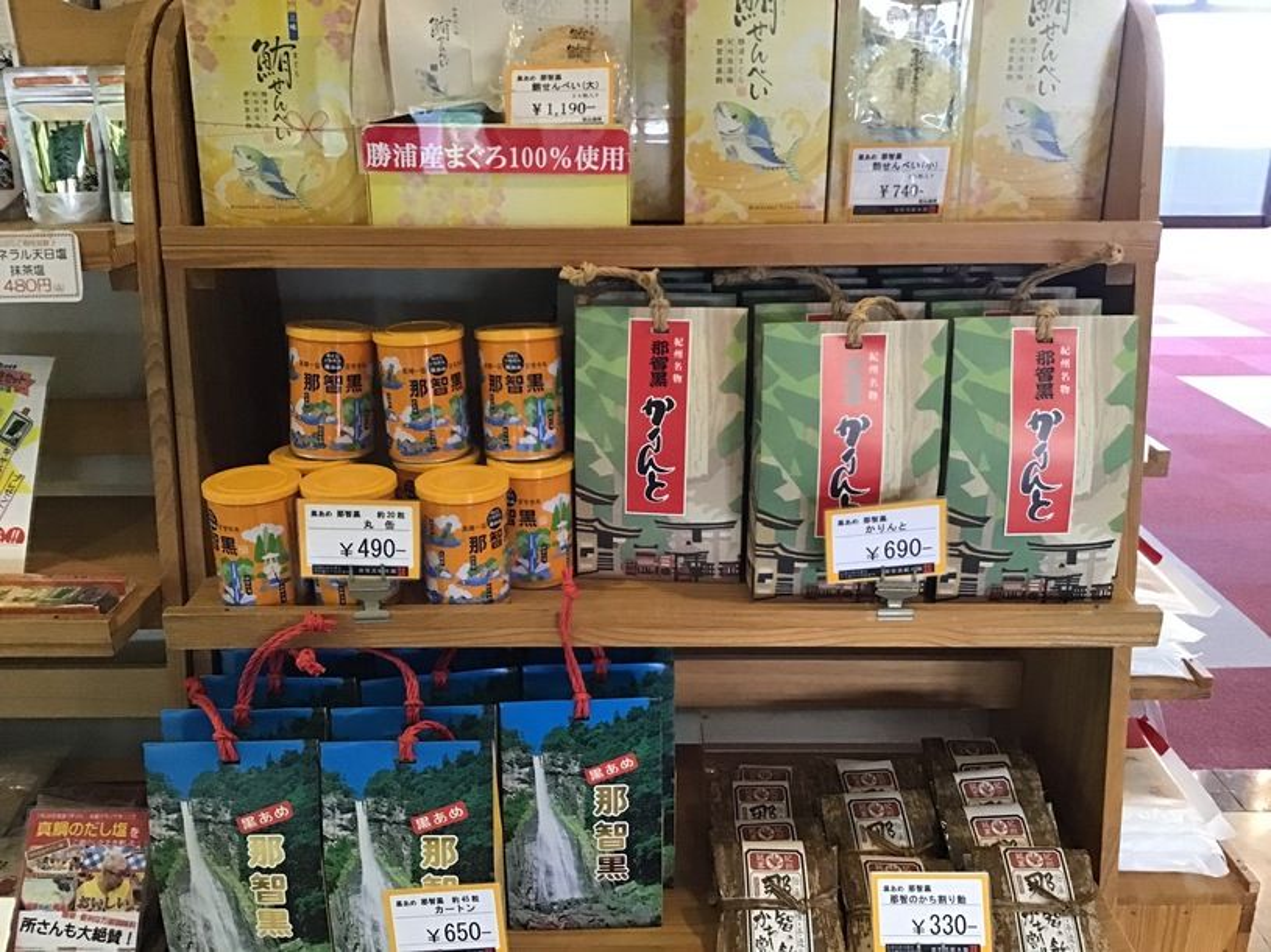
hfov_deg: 58.4
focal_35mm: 31
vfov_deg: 45.4
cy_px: 476
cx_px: 636
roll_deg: -0.1
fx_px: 1138
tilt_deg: -19.4
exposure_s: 1/30
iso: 200
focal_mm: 3.3
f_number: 2.4
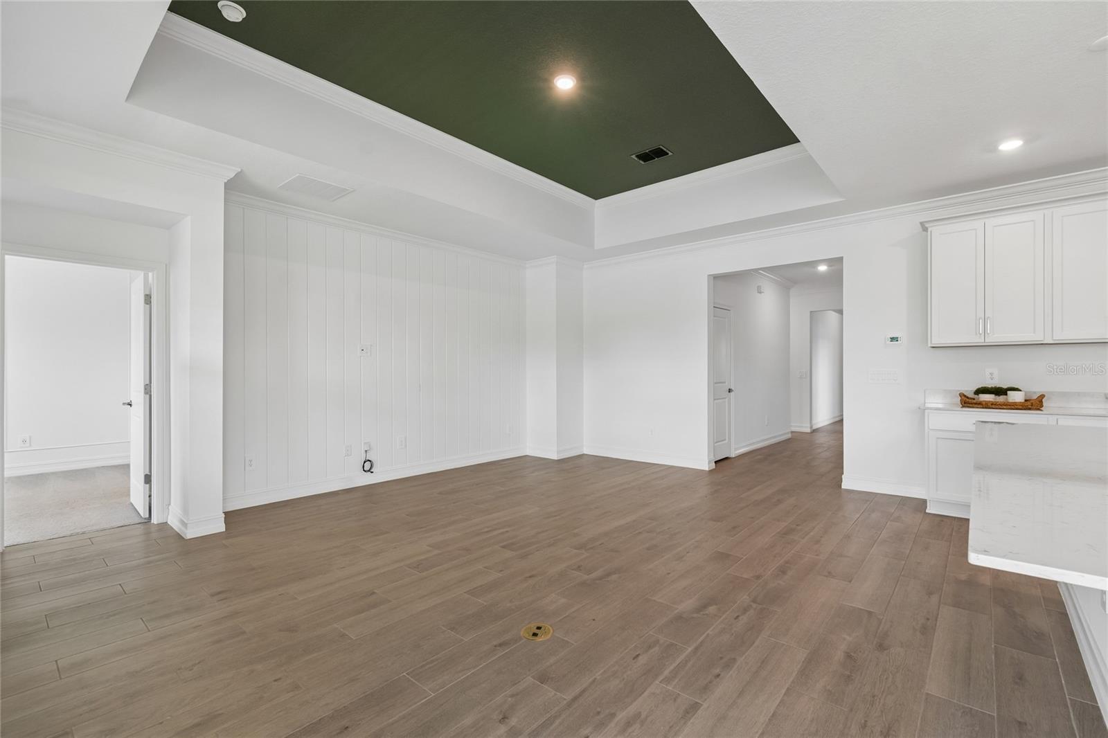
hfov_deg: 100.4
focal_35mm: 15
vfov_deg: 77.3
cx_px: 554
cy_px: 369
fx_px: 462
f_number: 7.1
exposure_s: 1/3.33
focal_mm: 10
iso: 100
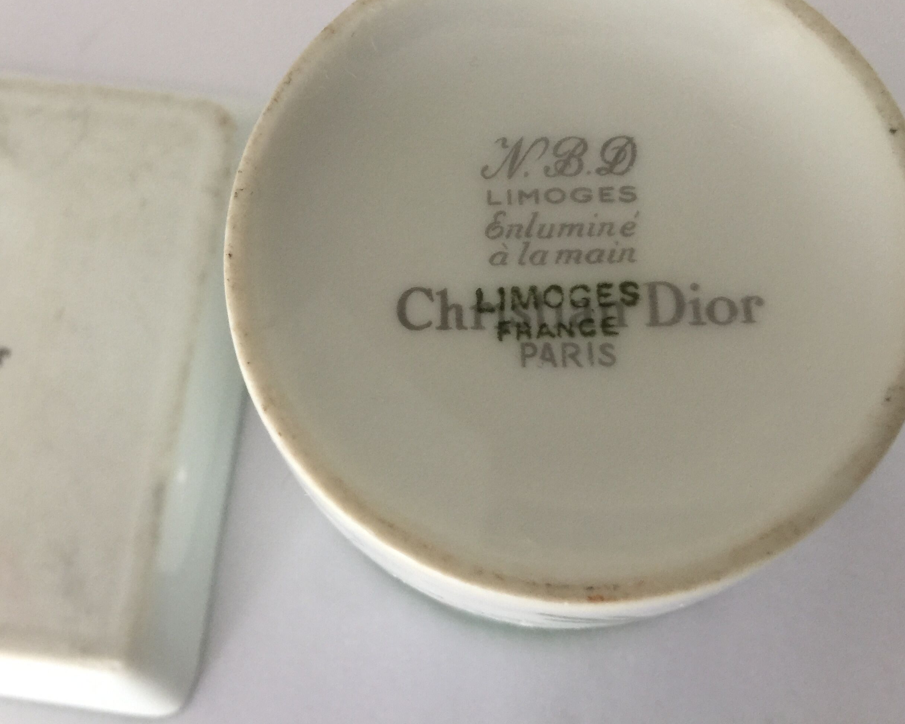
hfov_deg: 47.8
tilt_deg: -75.4
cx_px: 399
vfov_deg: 39.0
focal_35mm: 38
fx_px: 1018
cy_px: 280
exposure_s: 1/17
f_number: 2.2
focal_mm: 4.15
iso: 64
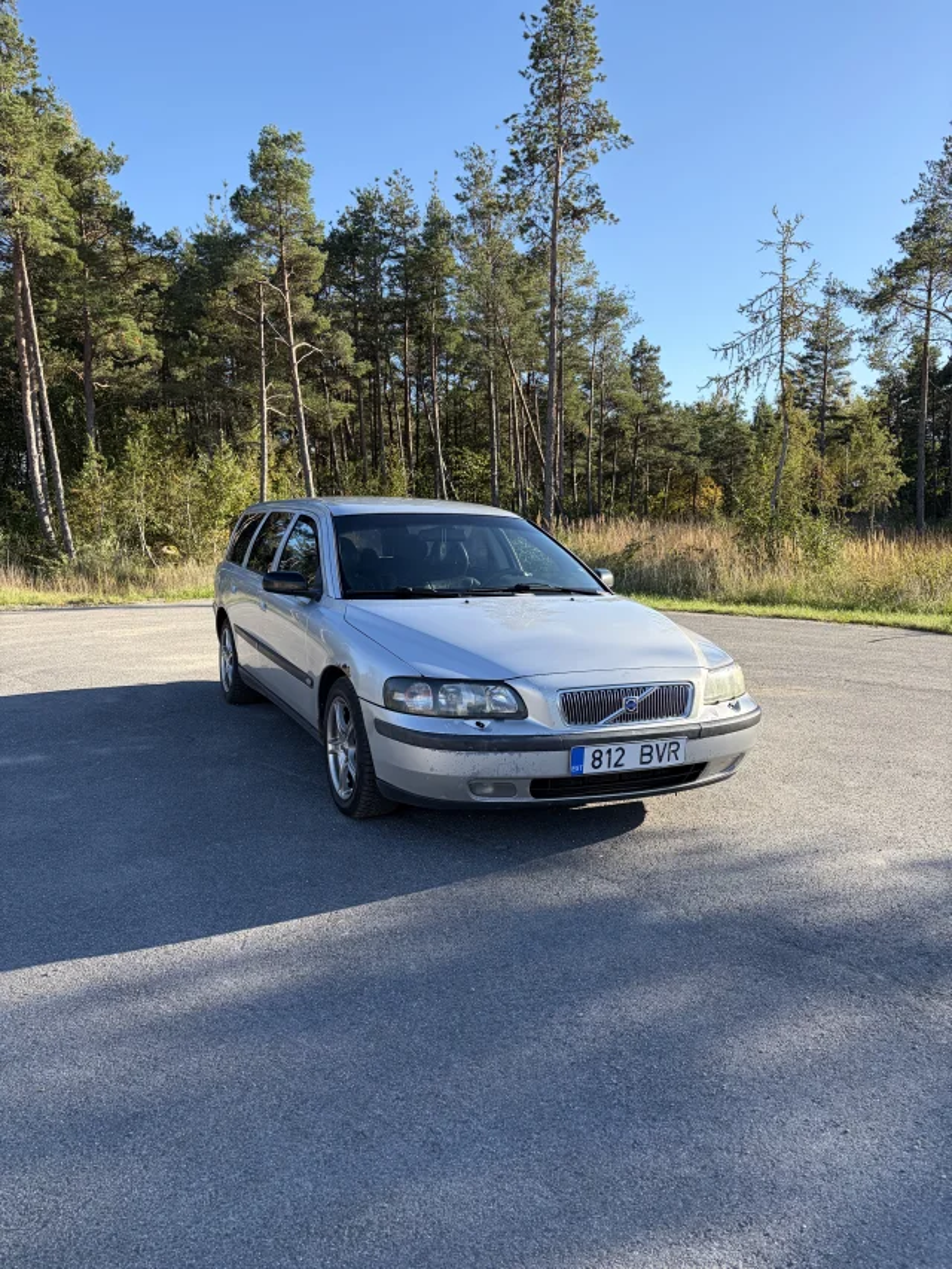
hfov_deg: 53.1
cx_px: 476
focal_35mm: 26
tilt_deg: -7.4
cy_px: 634
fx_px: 953
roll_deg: -0.2
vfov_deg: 67.3
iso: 64
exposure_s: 1/1263
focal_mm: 5.96
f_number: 1.6
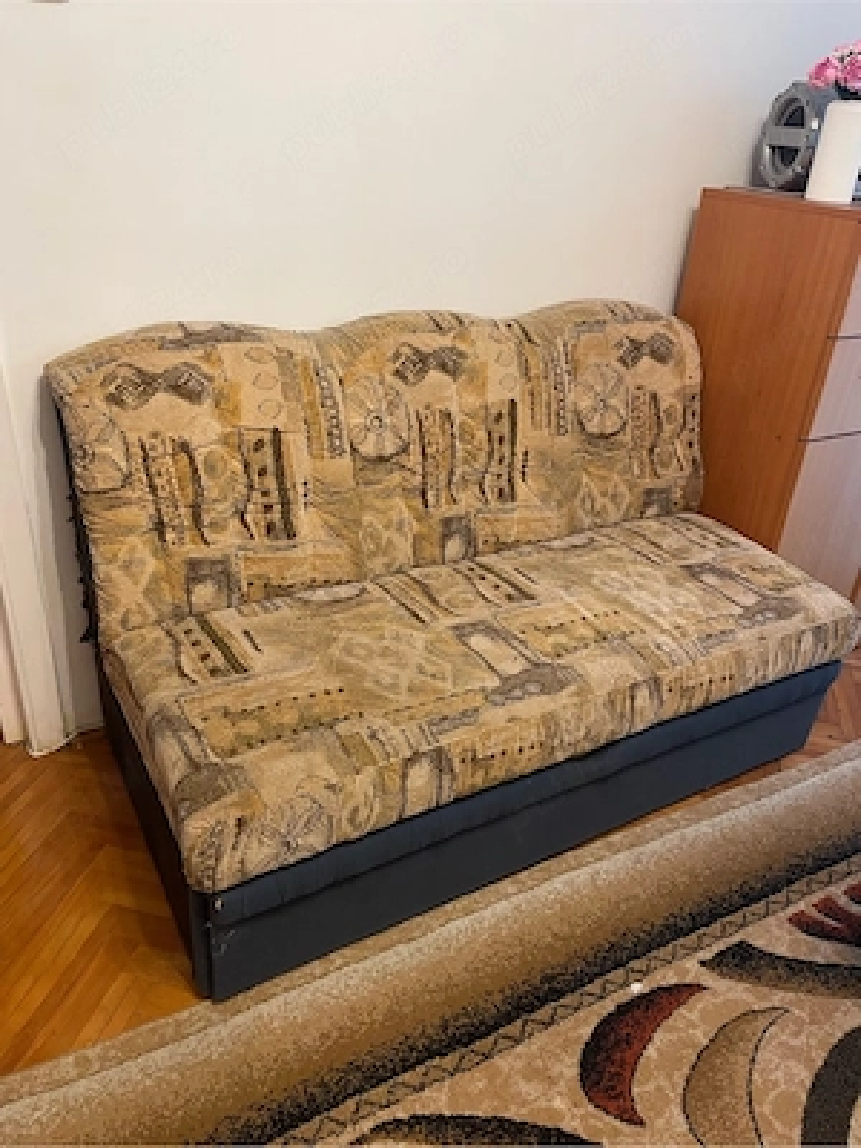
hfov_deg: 53.1
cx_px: 430
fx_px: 862
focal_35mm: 26
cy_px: 574
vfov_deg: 67.3
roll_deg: -3.6
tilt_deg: -28.1
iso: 200
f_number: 1.6
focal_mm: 4.2
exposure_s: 1/50
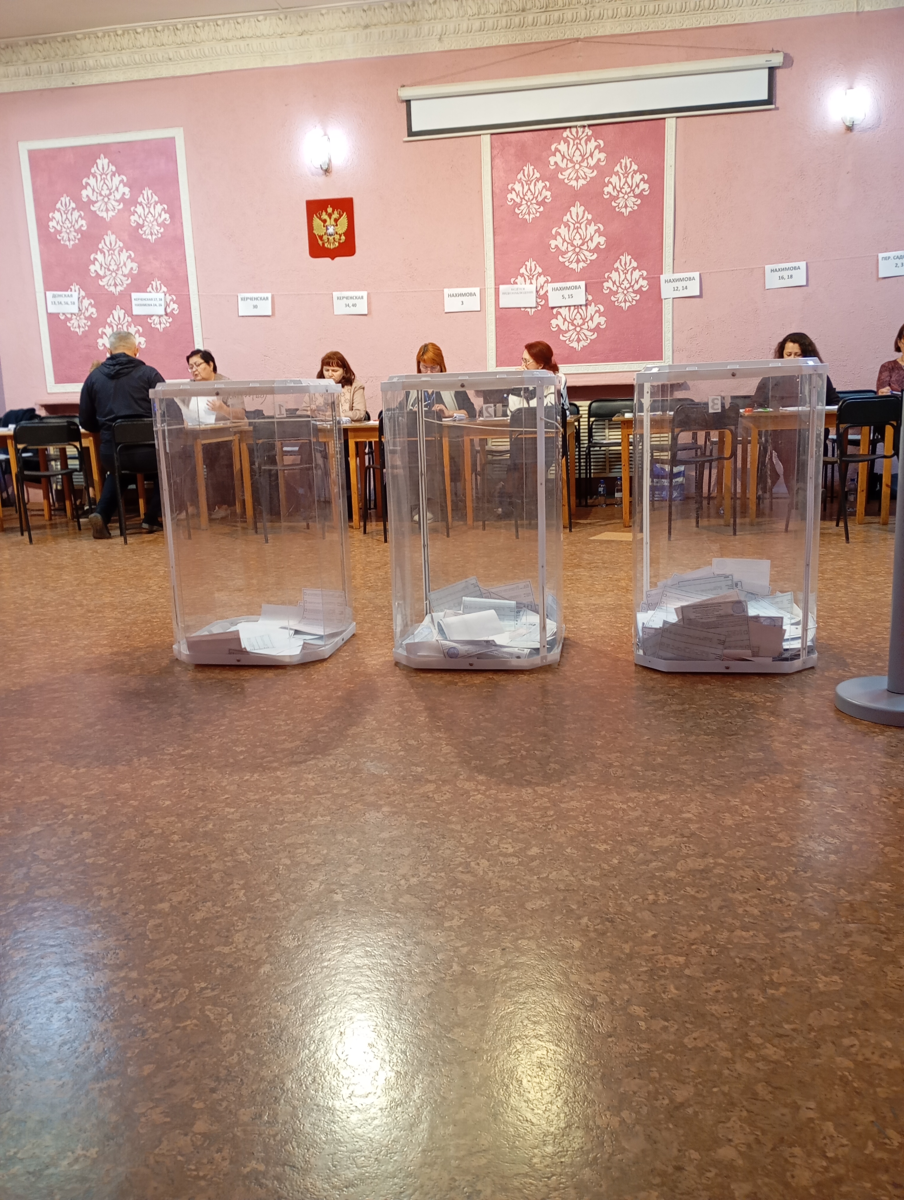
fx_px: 973
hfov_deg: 49.9
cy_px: 600
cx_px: 452
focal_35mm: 28
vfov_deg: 63.4
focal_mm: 4.27
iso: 849
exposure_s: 1/33.3
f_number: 1.8
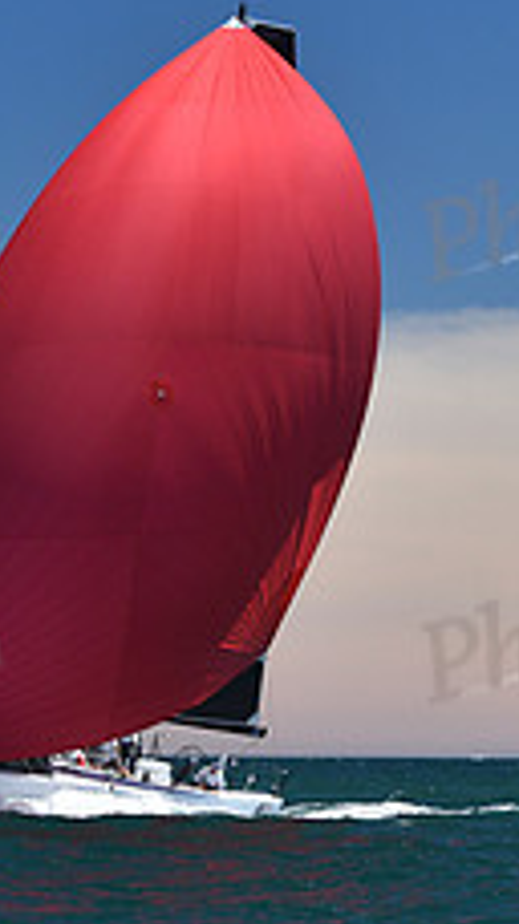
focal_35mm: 219
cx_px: 215
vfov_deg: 9.8
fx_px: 5366
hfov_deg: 5.5
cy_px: 444
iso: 250
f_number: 5
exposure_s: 1/800
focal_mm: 82
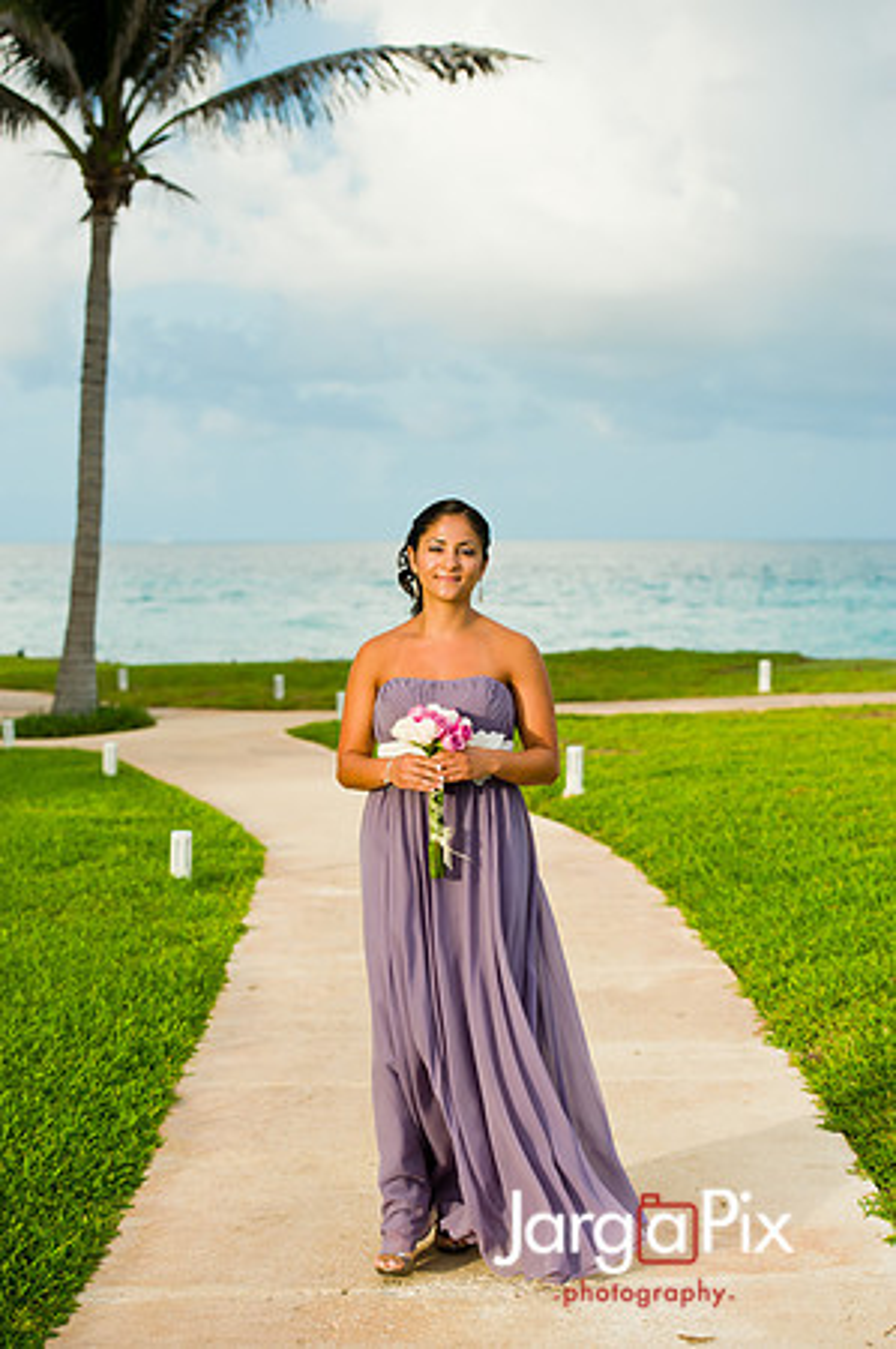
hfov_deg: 19.4
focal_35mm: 70
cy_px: 674
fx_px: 2619
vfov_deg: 28.9
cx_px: 448
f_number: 4
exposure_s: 1/800
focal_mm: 70
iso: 200
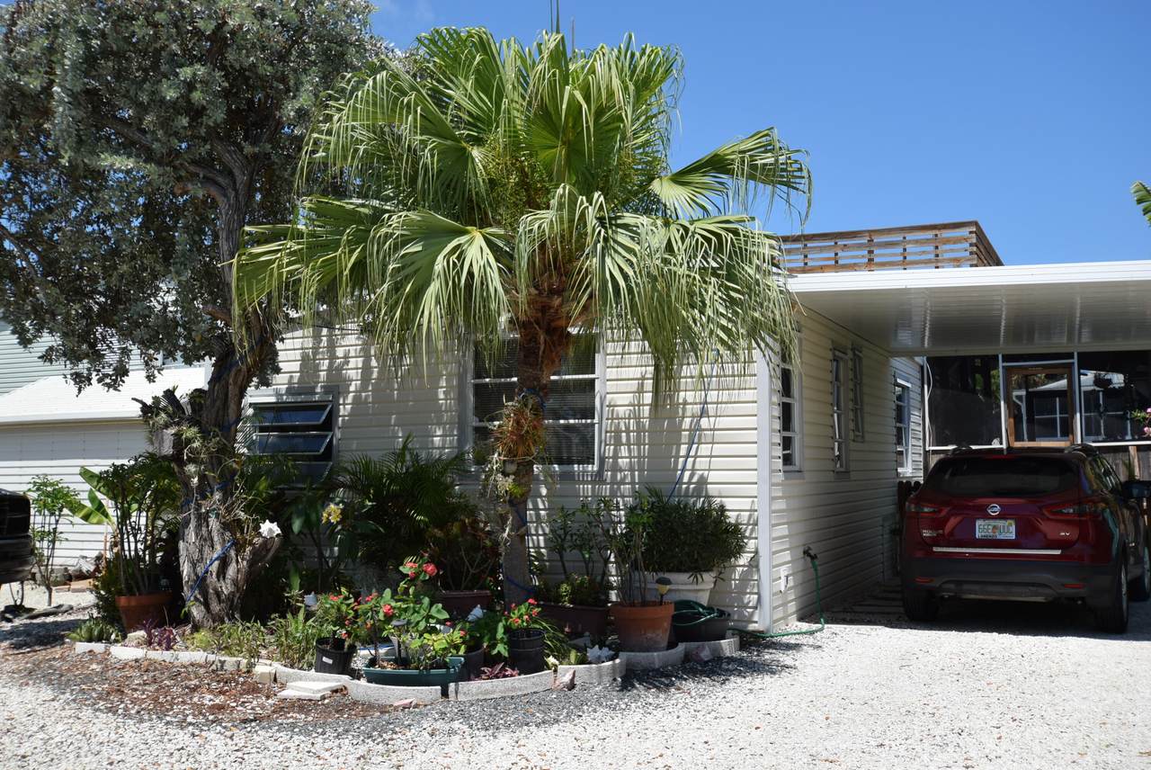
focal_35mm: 36
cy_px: 385
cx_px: 576
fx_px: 1152
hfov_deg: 53.1
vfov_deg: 36.9
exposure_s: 1/400
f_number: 10
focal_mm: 24
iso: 200
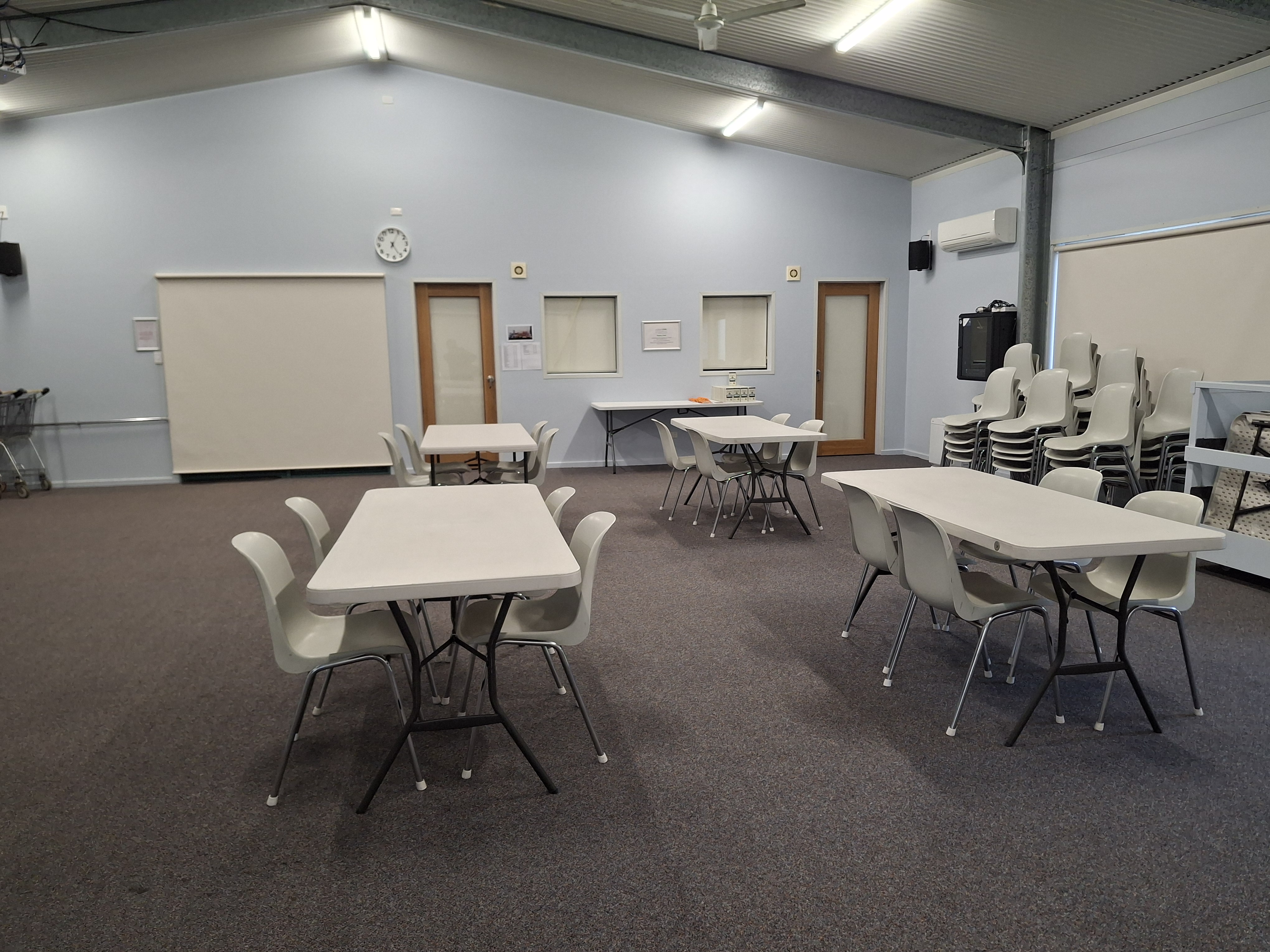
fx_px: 917
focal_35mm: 25
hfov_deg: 69.4
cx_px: 635
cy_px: 476
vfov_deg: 54.9
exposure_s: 1/100
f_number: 1.8
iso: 250
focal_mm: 4.69
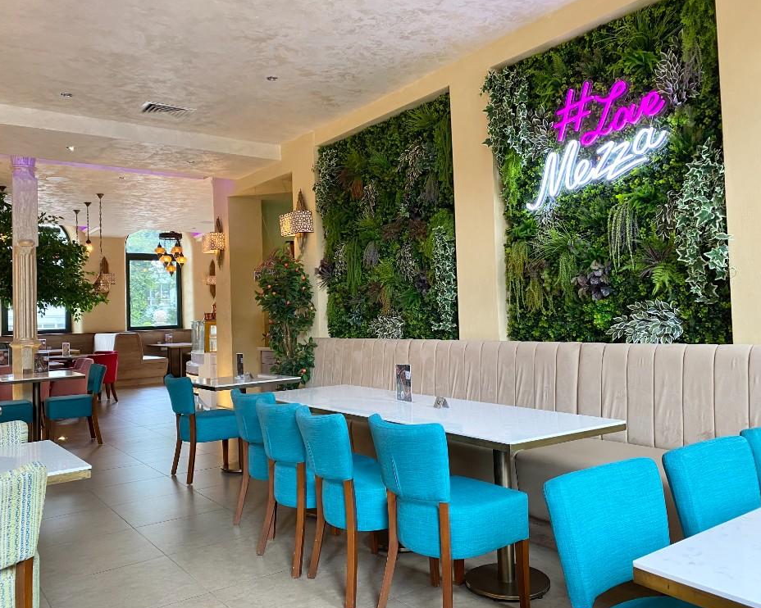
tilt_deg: +3.0
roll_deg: +1.8
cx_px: 374
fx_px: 631
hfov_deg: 62.2
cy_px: 298
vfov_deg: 51.5
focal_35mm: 28
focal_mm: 4.25
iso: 100
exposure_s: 1/50
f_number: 1.8
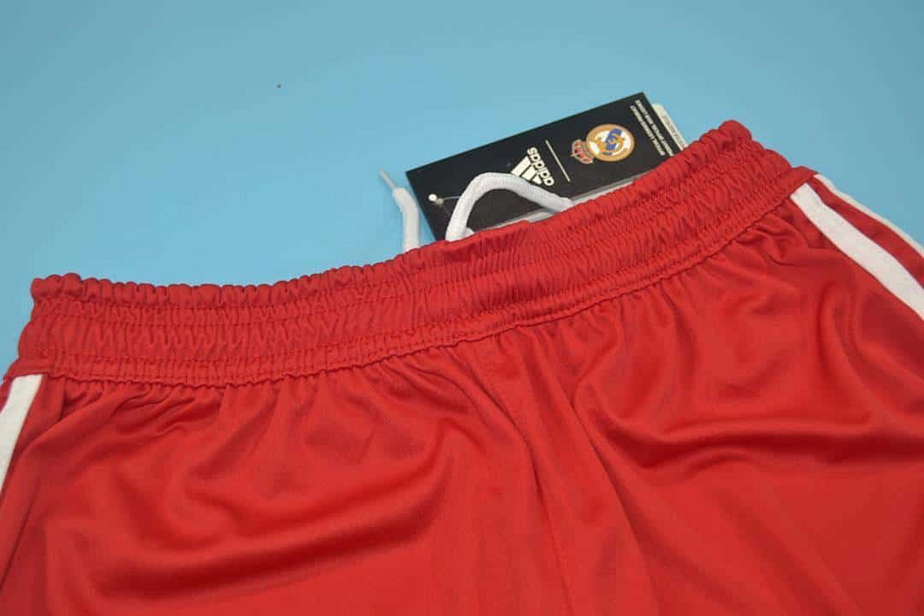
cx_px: 462
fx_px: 1155
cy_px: 308
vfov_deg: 29.9
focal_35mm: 45
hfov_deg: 43.6
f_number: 4.5
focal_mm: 30
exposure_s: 1/100
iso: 200
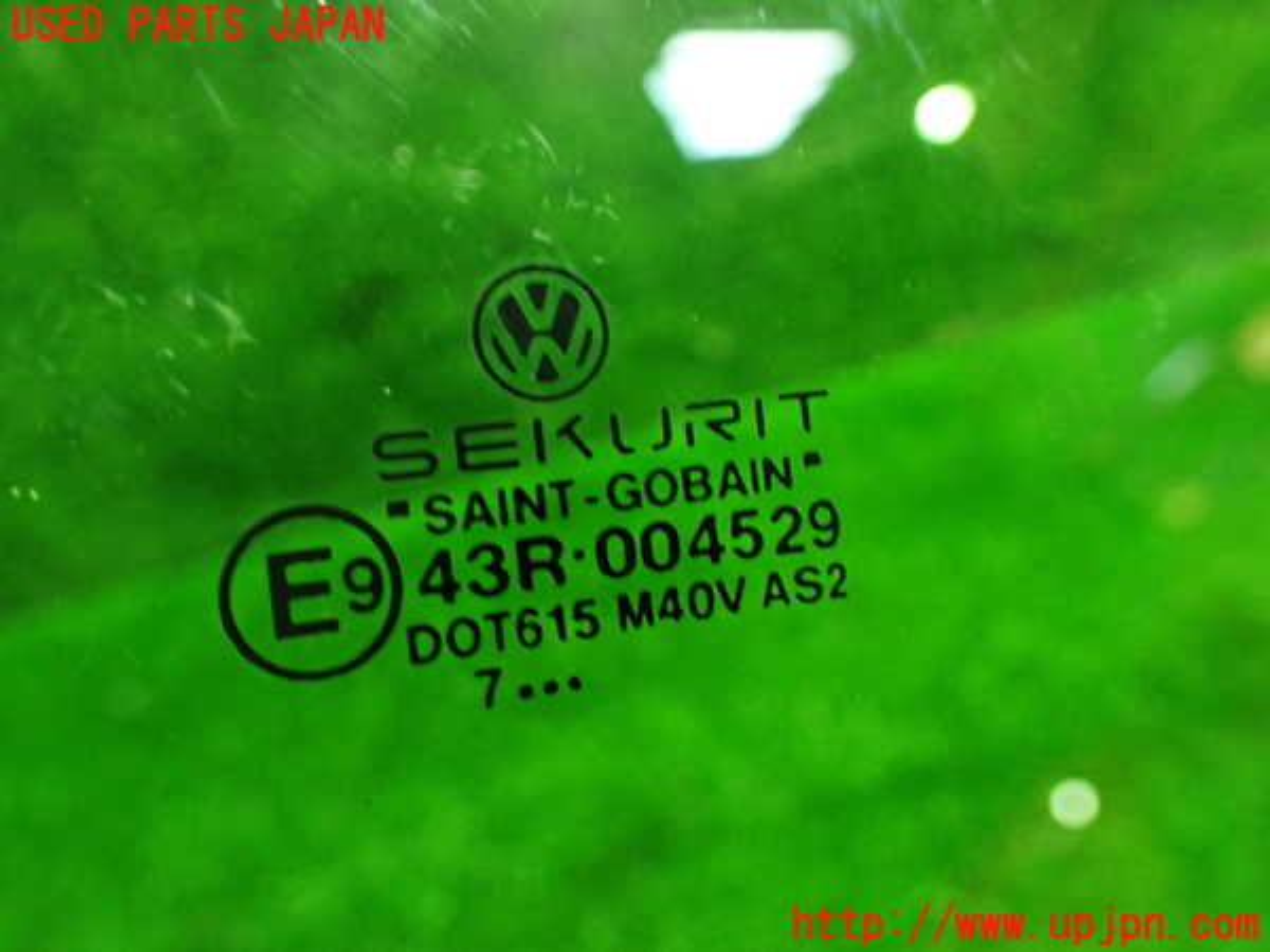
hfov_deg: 60.0
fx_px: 1101
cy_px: 476
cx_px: 635
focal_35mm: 30
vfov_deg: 46.8
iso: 1000
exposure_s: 1/30
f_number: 2.3
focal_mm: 5.4
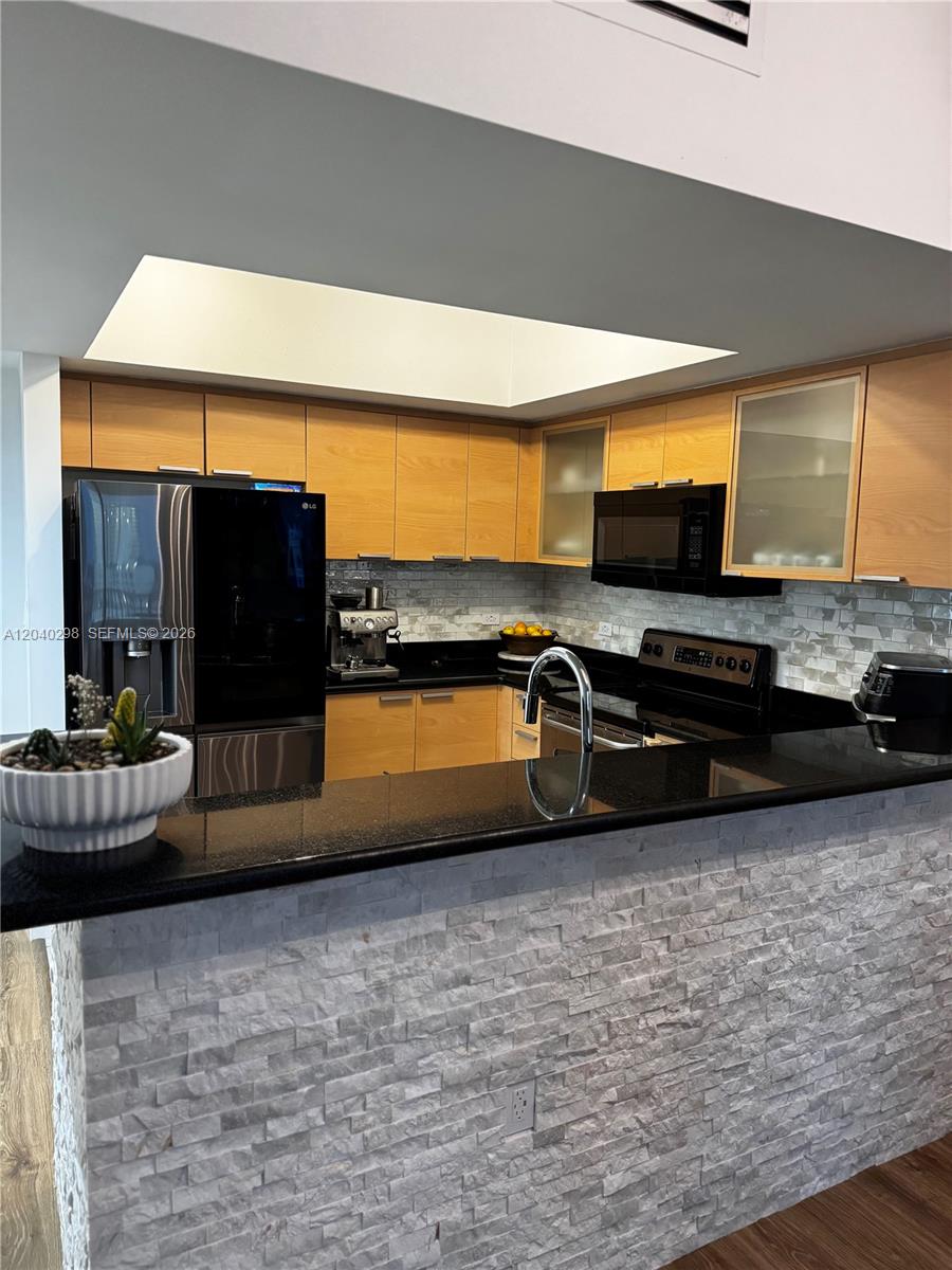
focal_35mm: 24
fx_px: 880
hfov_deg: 56.8
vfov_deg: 71.6
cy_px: 635
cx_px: 476
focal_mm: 6.76
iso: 640
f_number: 1.78
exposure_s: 1/60
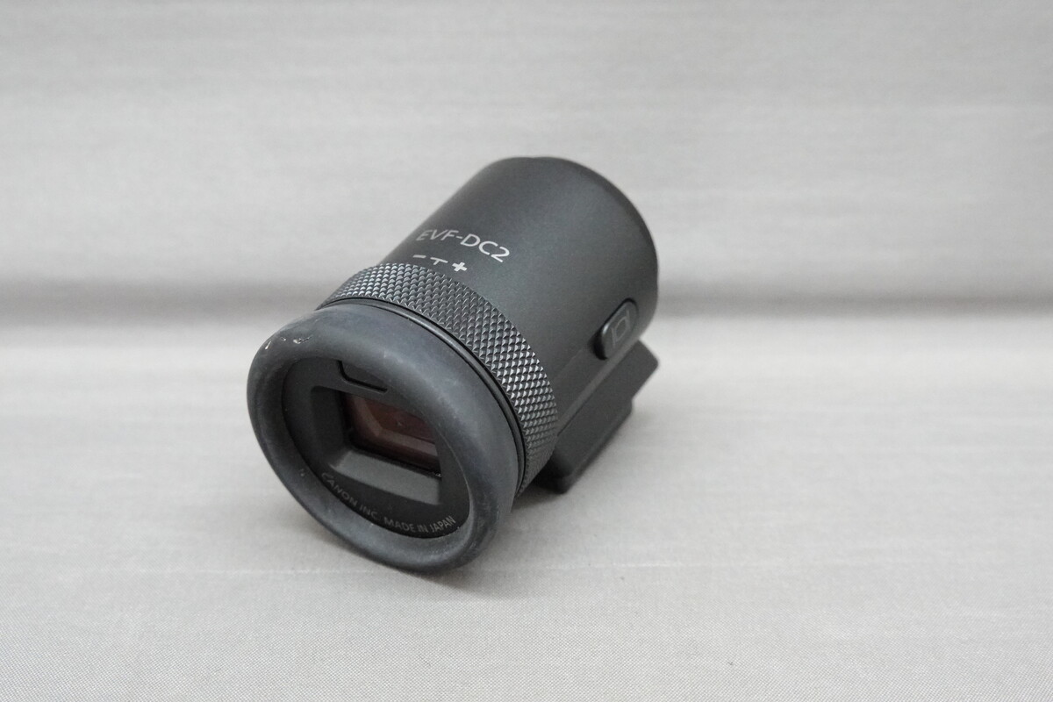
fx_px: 1696
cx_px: 526
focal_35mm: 58
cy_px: 351
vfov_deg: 23.4
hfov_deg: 34.5
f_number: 5.6
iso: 3200
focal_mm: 21.56
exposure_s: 1/60
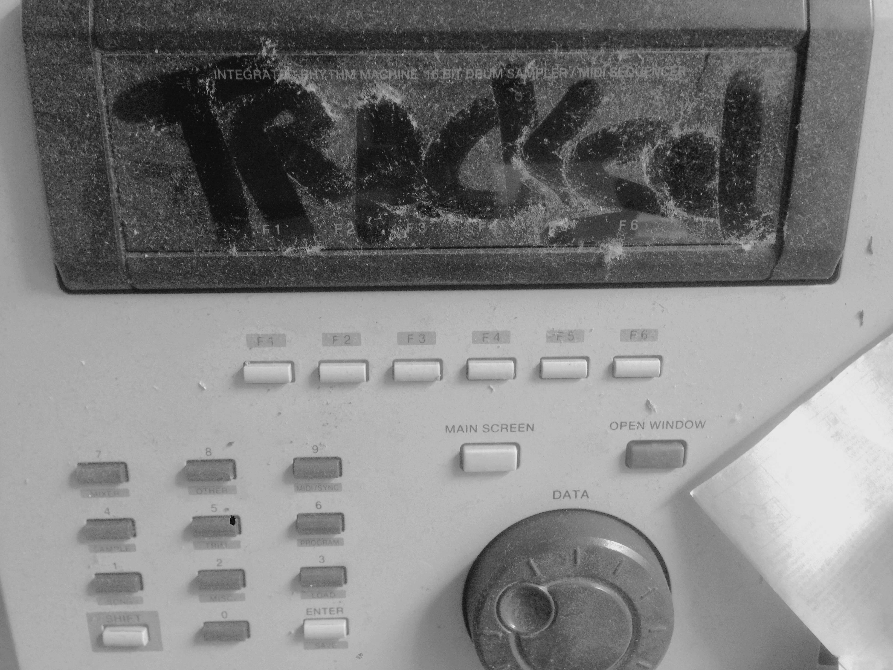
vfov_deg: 42.9
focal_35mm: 33
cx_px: 446
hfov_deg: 55.4
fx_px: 851
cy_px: 335
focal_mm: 4.12
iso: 160
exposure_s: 1/20
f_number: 2.4
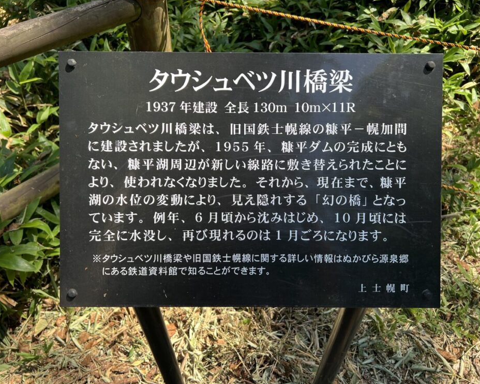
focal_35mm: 28
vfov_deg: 51.5
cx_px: 244
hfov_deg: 62.2
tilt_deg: -47.0
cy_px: 188
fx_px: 398
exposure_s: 1/516
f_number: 1.5
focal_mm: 5.7
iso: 50
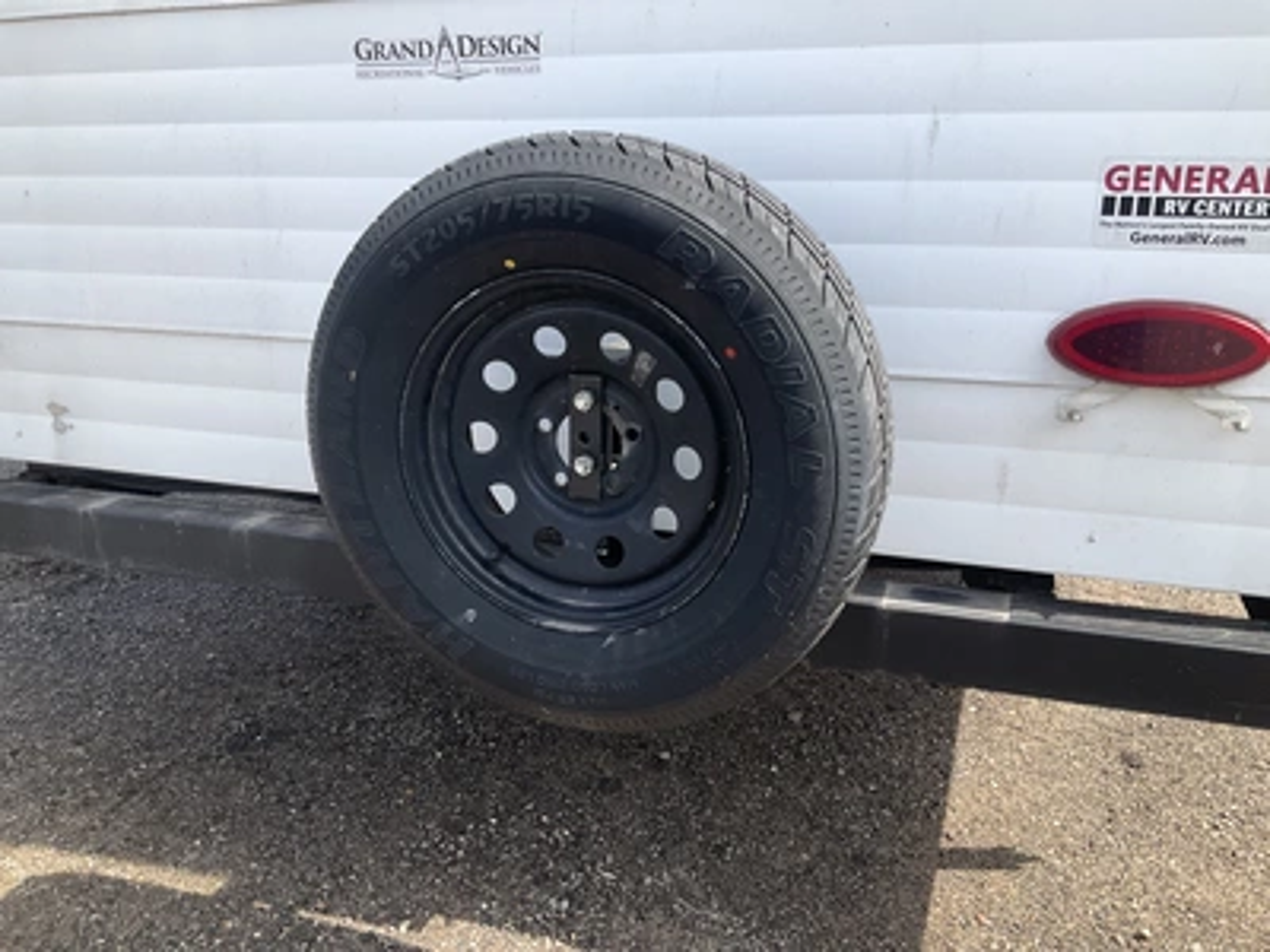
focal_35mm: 29
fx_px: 1064
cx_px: 635
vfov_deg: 48.2
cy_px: 476
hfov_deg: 61.7
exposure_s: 1/599
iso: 25
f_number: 1.8
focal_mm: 3
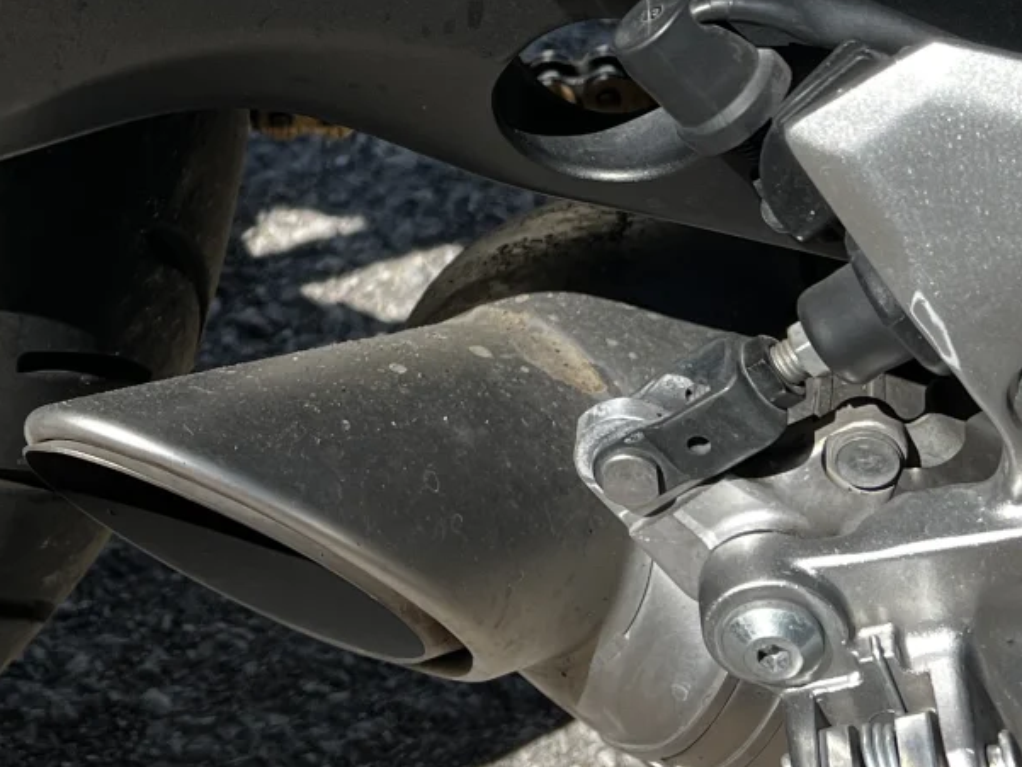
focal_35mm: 83
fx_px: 2451
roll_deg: -2.1
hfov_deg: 22.5
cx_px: -37
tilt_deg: -37.7
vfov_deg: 17.2
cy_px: -90
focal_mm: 5.7
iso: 50
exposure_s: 1/1645
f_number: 1.5
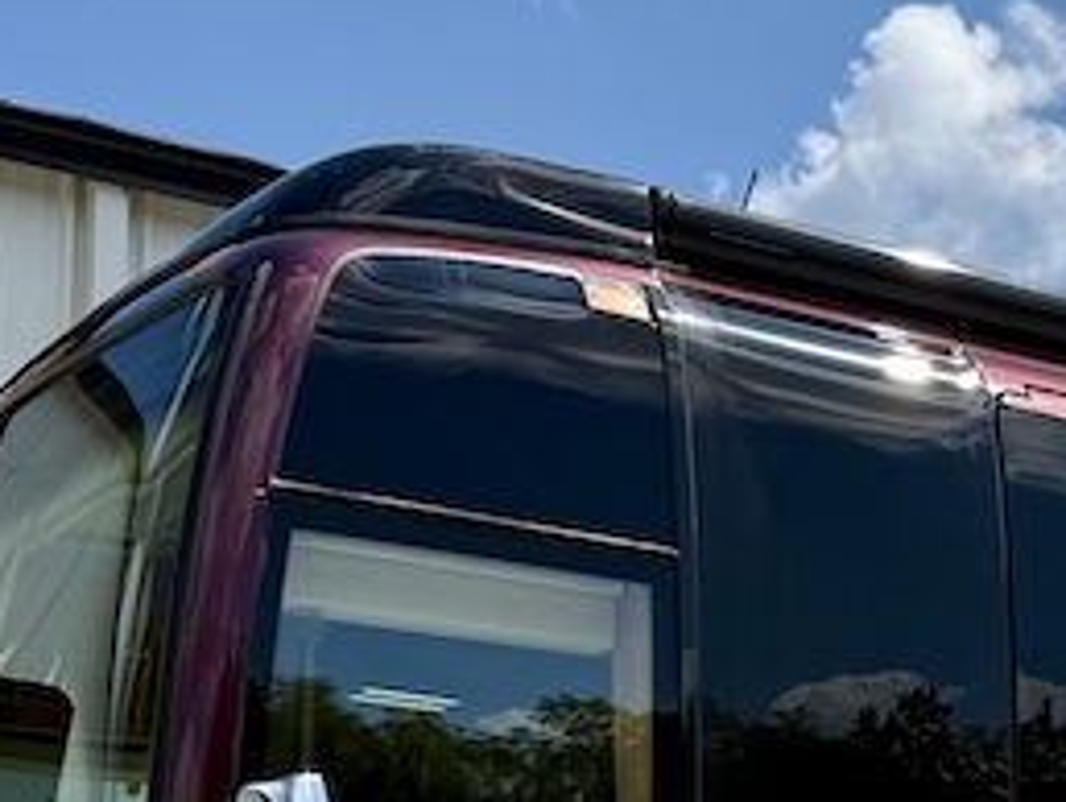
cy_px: 976
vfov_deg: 15.3
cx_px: 1388
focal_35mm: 93
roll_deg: +0.9
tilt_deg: +6.7
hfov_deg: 19.4
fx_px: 2867
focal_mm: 6.76
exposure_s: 1/7353
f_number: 1.78
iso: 80
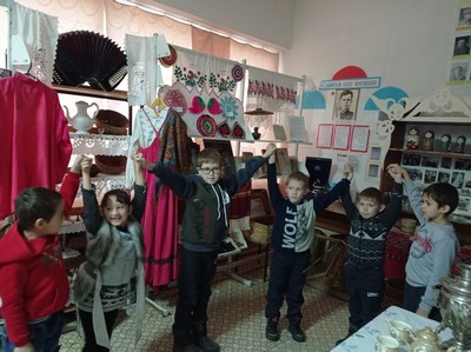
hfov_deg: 63.5
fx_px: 381
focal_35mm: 28
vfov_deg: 49.7
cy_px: 176
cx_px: 236
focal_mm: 4.74
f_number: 1.79
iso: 731
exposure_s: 1/20
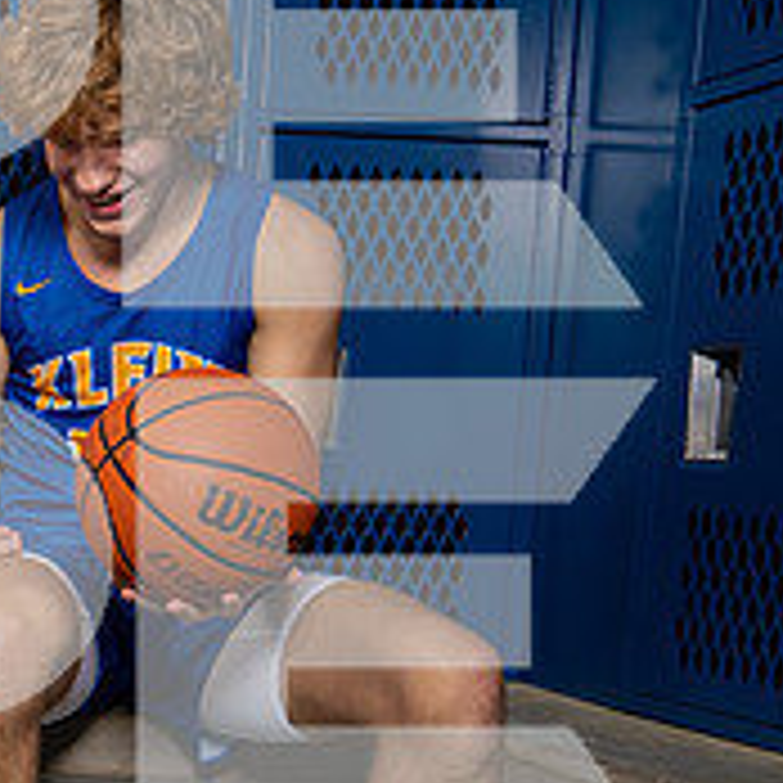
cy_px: 619
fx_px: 1740
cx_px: -490
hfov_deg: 20.5
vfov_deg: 25.0
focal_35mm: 68
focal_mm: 24
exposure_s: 1/200
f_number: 8
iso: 800
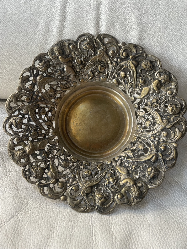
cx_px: 94
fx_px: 187
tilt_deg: -72.3
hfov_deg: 53.1
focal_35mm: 26
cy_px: 124
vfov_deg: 67.3
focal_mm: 4.2
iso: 125
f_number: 1.6
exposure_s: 1/62
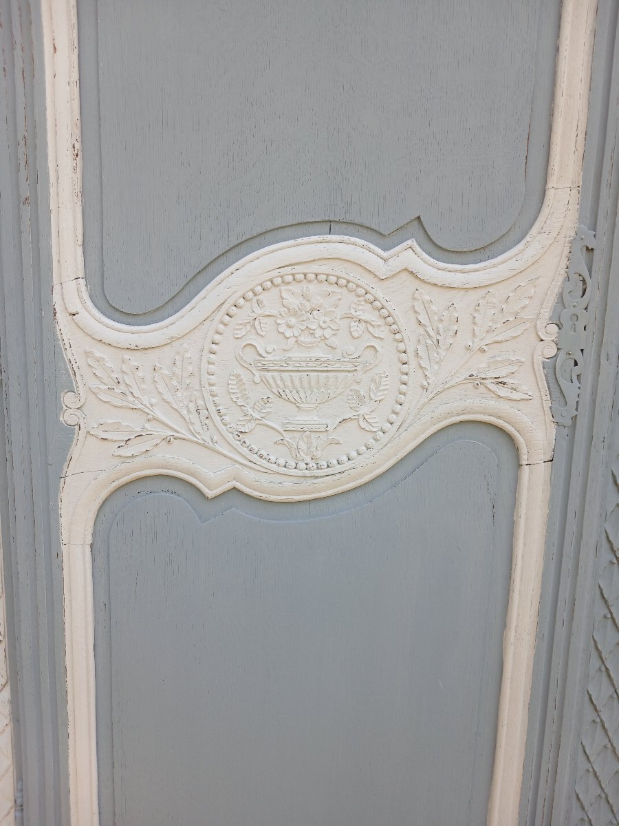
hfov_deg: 51.4
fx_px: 644
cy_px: 413
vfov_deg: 65.3
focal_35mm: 27
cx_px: 310
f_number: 1.8
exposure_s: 1/50
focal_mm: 3.98
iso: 40
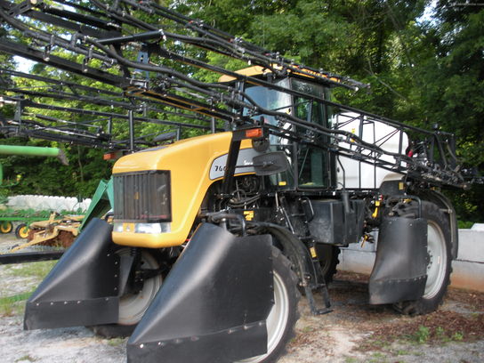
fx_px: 489
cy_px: 182
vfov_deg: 40.7
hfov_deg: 52.6
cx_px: 242
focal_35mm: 35
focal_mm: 6.3
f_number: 3.5
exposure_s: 1/61.6
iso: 64
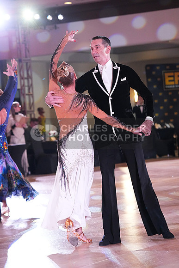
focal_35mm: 129
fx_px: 961
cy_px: 134
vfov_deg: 15.9
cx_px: 90
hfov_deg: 10.6
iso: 8000
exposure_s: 1/400
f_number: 4.5
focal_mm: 129
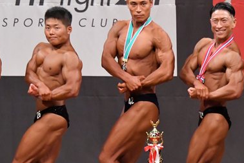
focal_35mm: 445
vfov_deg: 3.1
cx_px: 157
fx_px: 3016
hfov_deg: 4.6
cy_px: 122
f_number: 5.6
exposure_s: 1/400
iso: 8000
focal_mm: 145
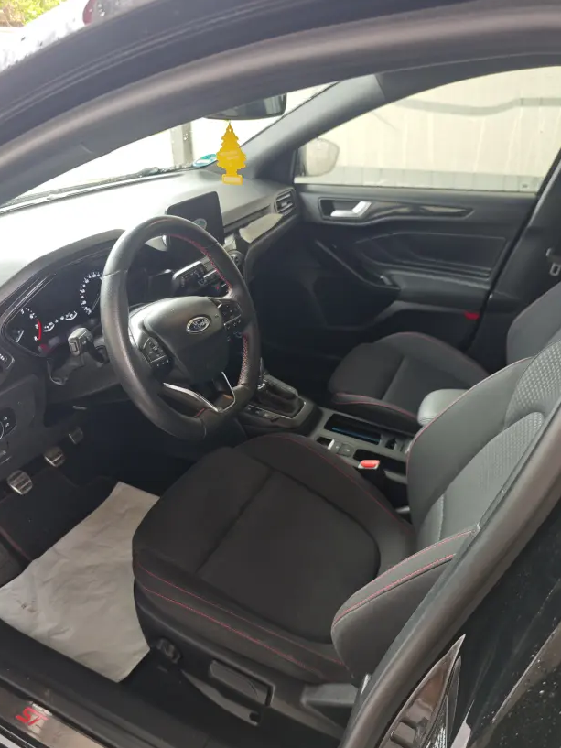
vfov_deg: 71.6
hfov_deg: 56.8
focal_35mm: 24
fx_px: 518
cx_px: 270
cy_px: 389
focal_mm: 8.72
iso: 125
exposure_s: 1/50
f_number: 1.63
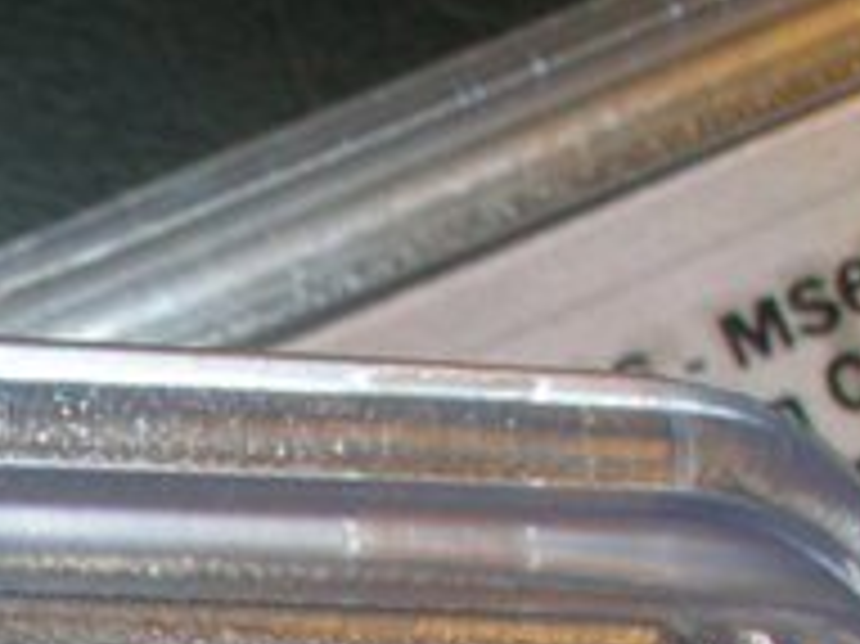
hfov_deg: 12.1
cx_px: -522
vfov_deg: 9.3
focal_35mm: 154
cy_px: 995
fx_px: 3824
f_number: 5.4
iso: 50
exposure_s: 1/60.1
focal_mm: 7.7
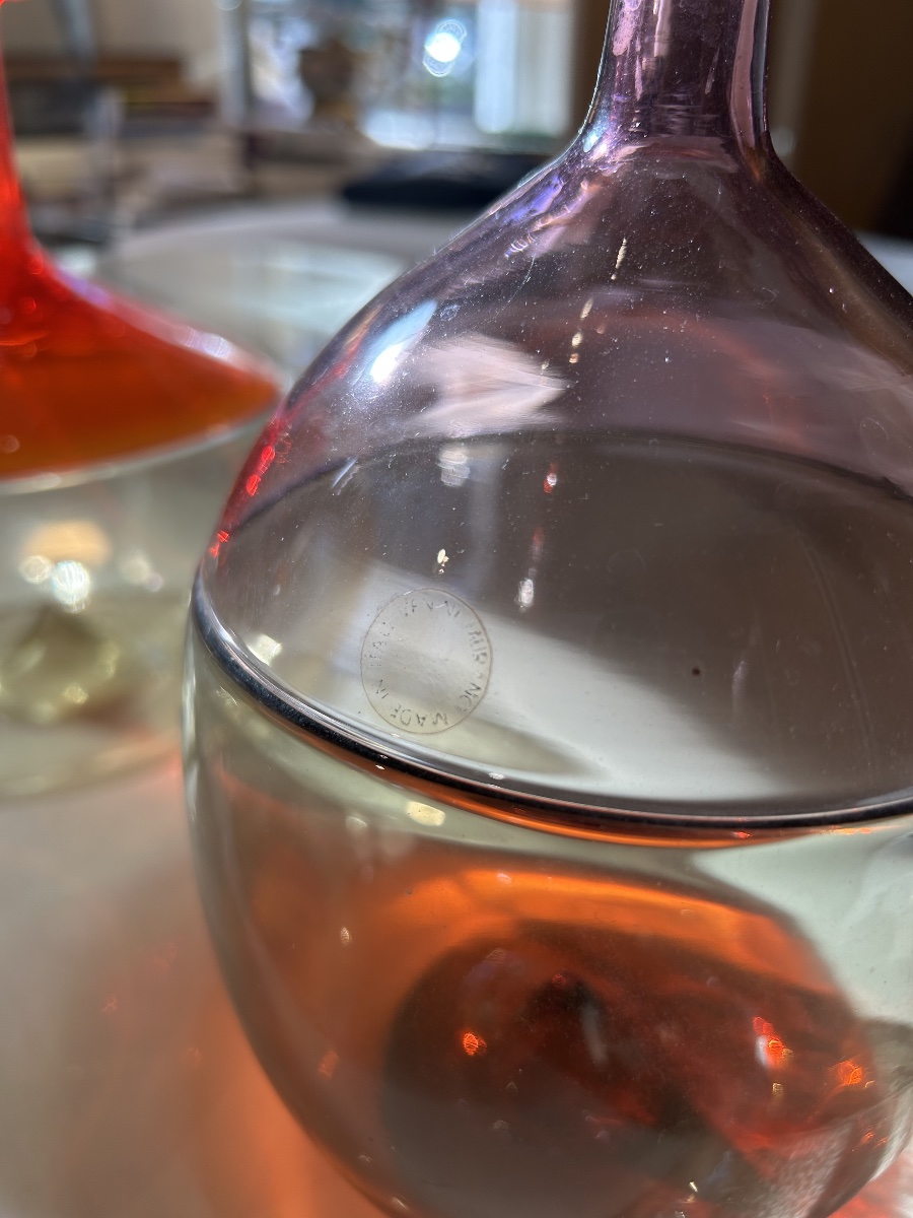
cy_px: 609
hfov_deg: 53.1
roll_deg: -1.7
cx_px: 456
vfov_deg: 67.3
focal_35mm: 26
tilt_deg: -28.7
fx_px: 914
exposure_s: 1/511
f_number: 1.5
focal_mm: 5.7
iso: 50
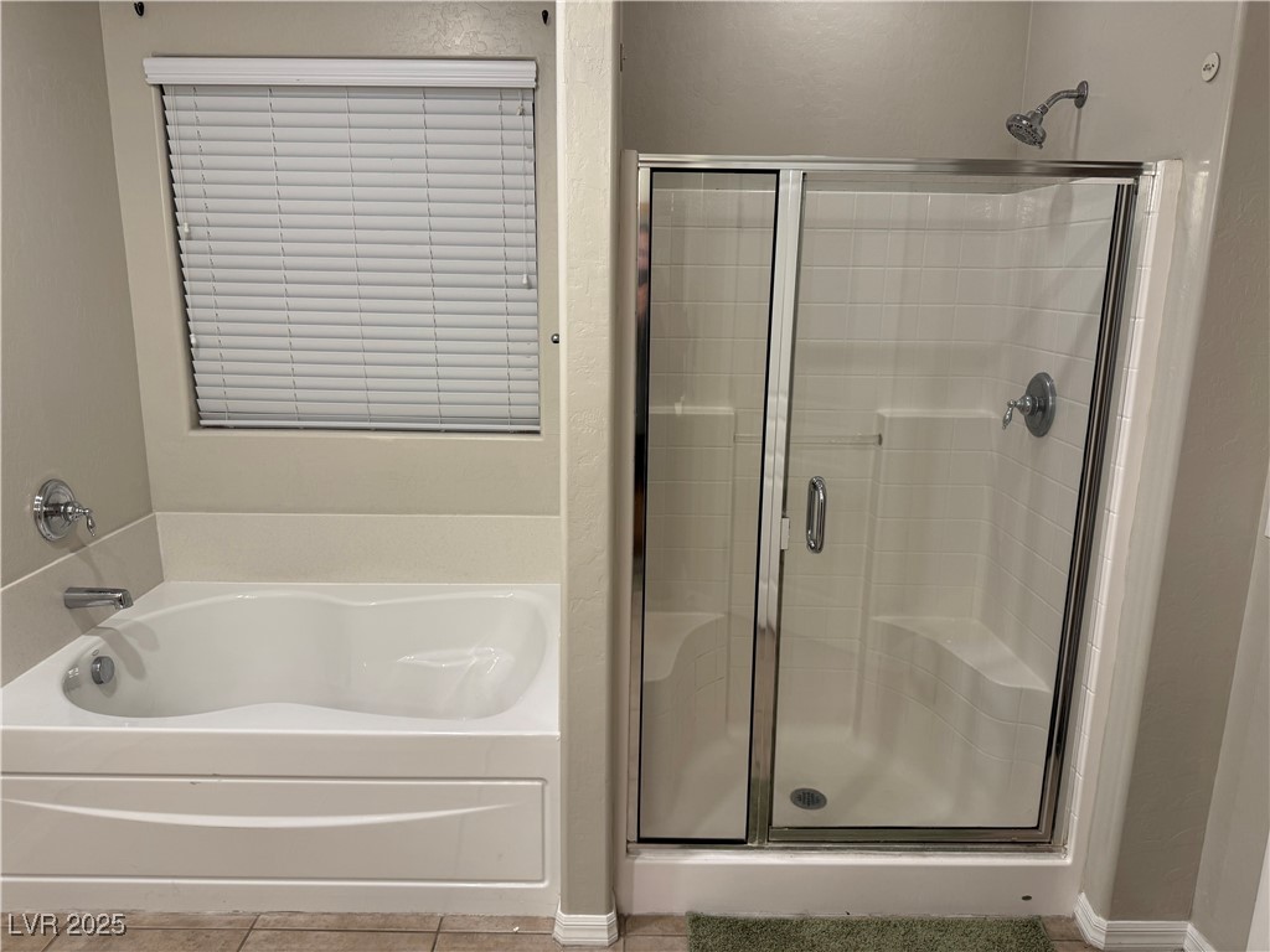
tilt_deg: -13.2
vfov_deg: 56.8
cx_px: 635
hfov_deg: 71.6
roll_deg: -0.3
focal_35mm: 24
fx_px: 881
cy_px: 476
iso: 125
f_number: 1.78
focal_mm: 6.76
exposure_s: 1/60
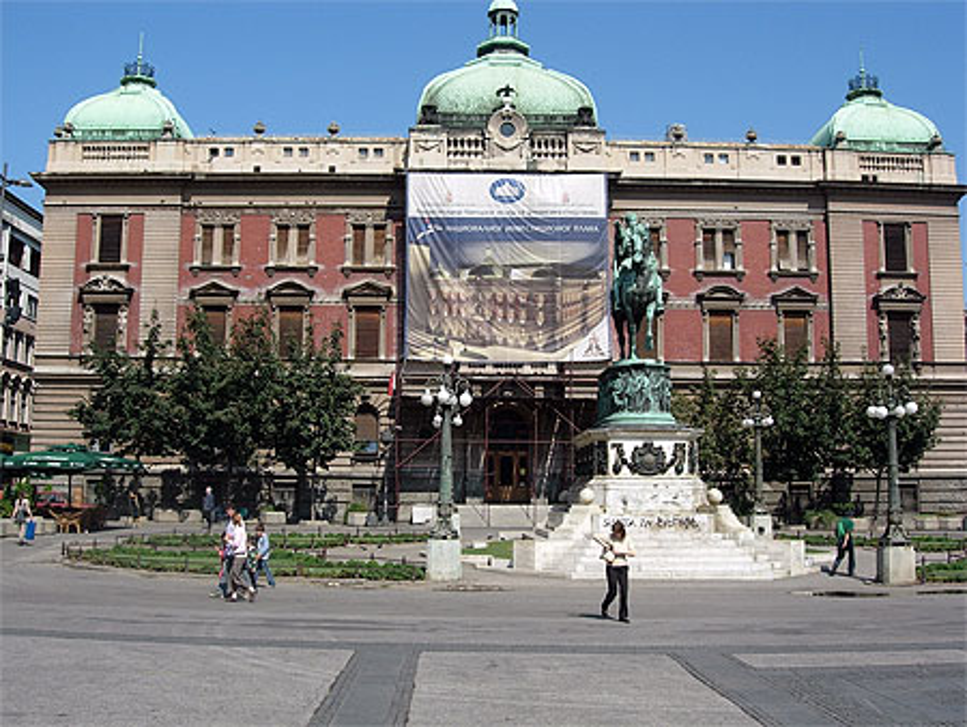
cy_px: 364
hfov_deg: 45.8
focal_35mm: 41
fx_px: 1146
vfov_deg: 35.2
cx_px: 484
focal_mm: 8.5
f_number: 4.9
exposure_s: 1/683
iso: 64
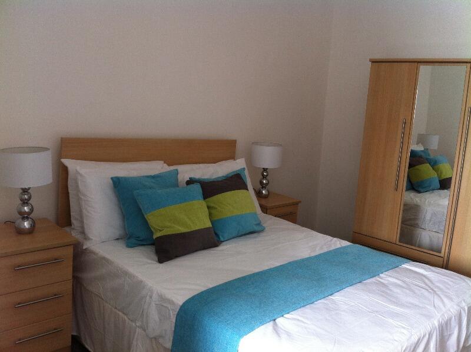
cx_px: 236
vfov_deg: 40.6
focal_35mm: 35
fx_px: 476
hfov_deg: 52.7
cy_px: 176
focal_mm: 3.85
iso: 80
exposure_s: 1/40
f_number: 2.8
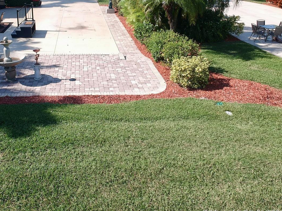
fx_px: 309
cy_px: 58
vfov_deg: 37.0
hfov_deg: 47.4
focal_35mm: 38
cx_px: 75
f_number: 2.6
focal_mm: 4.49
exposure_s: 1/640
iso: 100
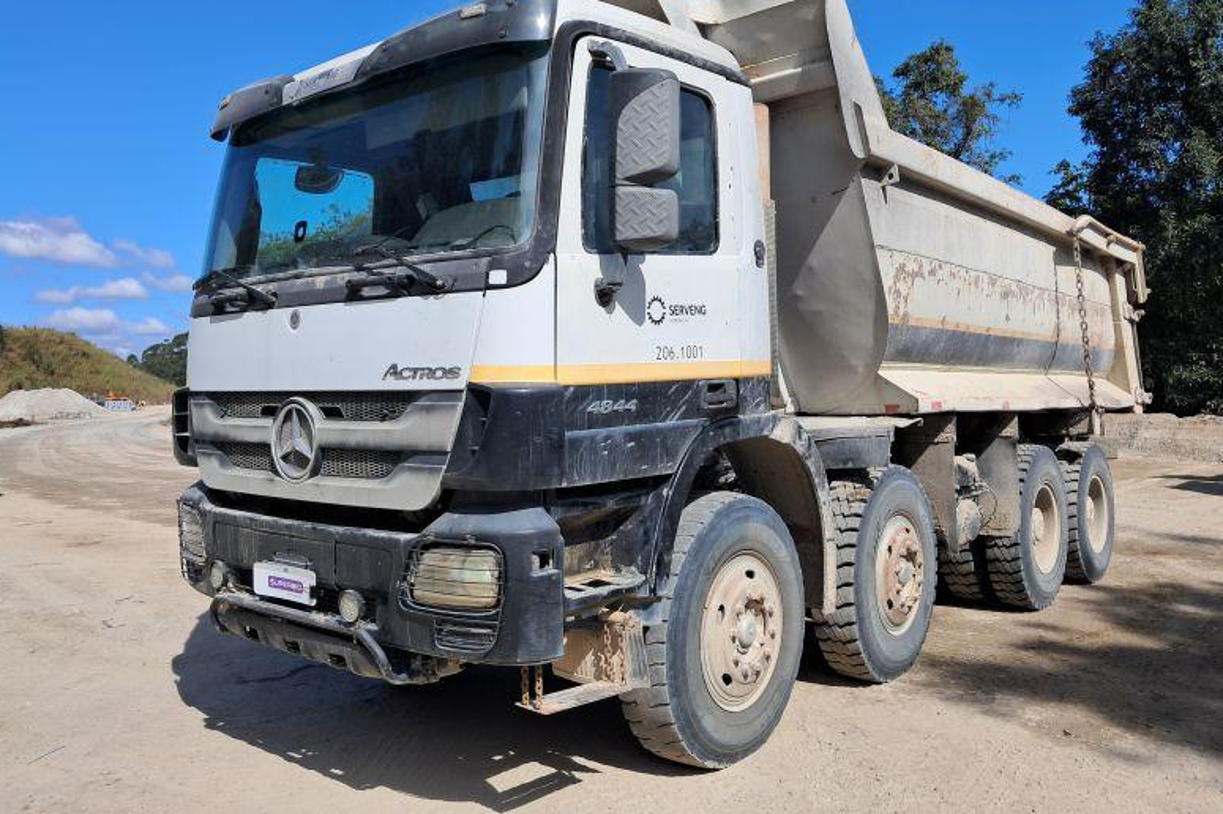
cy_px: 357
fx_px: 985
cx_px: 620
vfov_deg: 44.8
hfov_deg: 63.7
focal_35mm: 29
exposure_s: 1/722
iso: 50
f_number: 1.8
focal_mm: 4
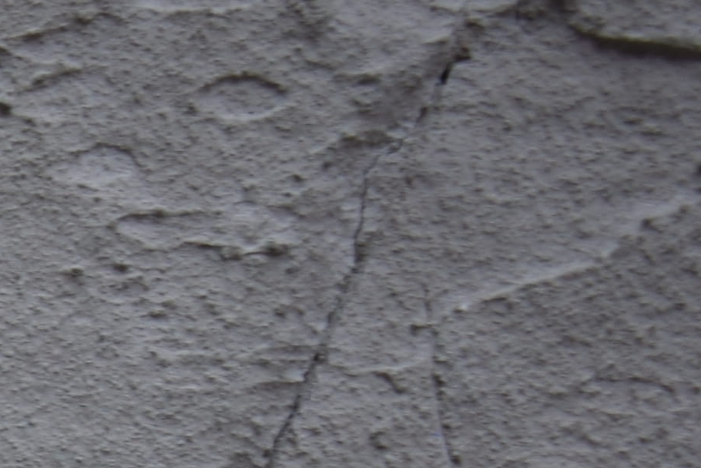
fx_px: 4816
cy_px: 1438
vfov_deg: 5.2
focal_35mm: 247
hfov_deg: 7.2
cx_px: -1581
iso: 100
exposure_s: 1/20
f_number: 4
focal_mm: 25
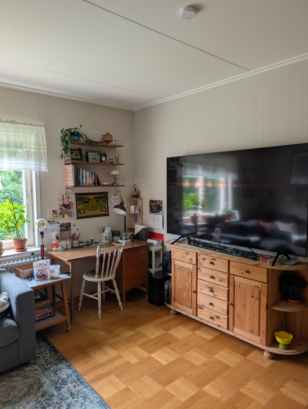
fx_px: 284
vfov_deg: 71.5
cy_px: 204
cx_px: 154
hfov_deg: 56.9
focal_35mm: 24
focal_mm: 6.9
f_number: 1.68
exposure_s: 1/33.3
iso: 51
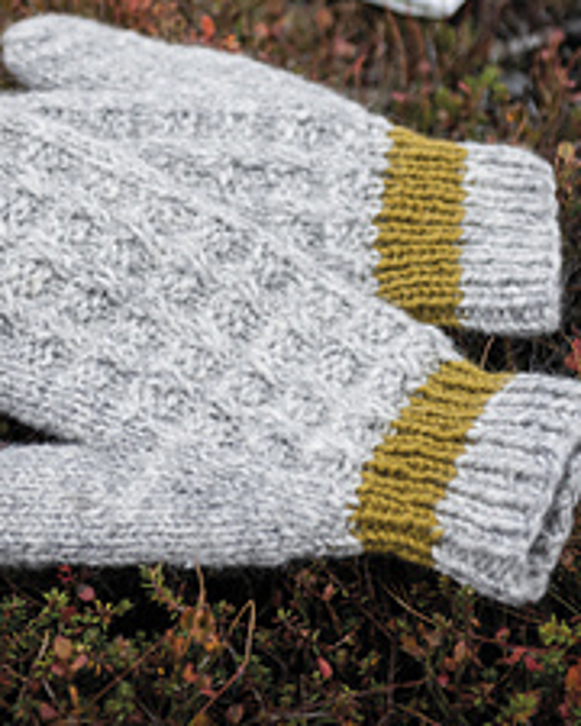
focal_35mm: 146
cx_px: 224
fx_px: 3138
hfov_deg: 10.6
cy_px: 116
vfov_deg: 13.1
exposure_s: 1/1000
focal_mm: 70
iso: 250
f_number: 3.5
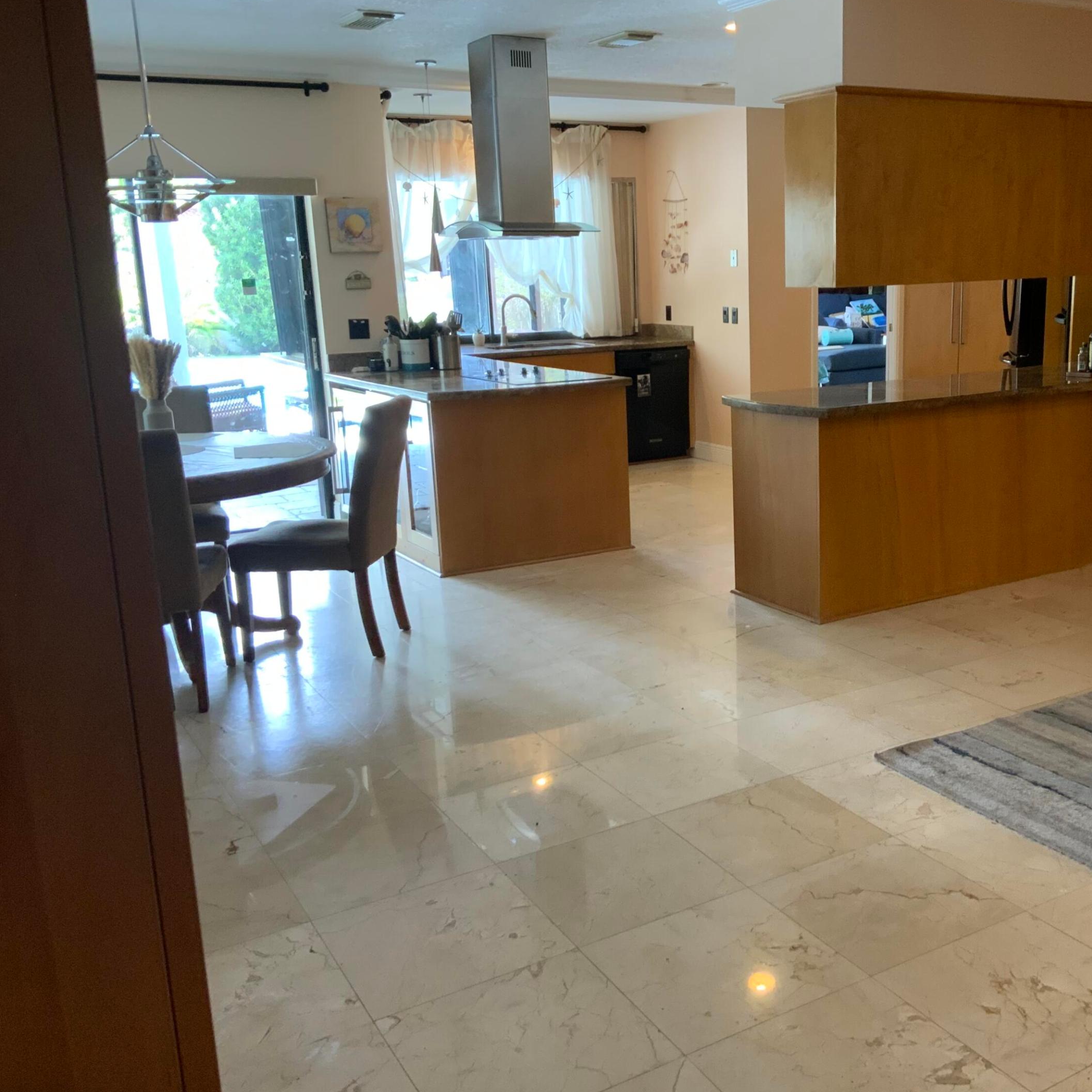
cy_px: 553
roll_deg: -0.8
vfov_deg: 47.2
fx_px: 1249
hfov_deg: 46.5
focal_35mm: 35
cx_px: 720
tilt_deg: -14.7
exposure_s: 1/60
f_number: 1.8
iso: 100
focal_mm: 3
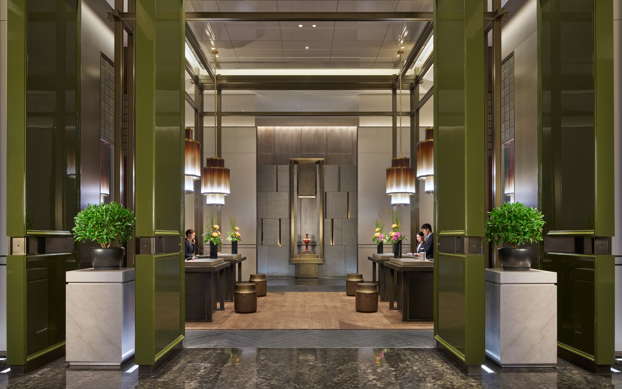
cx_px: 310
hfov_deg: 72.5
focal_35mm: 25
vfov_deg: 49.2
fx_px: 424
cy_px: 178
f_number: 11
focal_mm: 24
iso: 400
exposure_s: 1/1.25
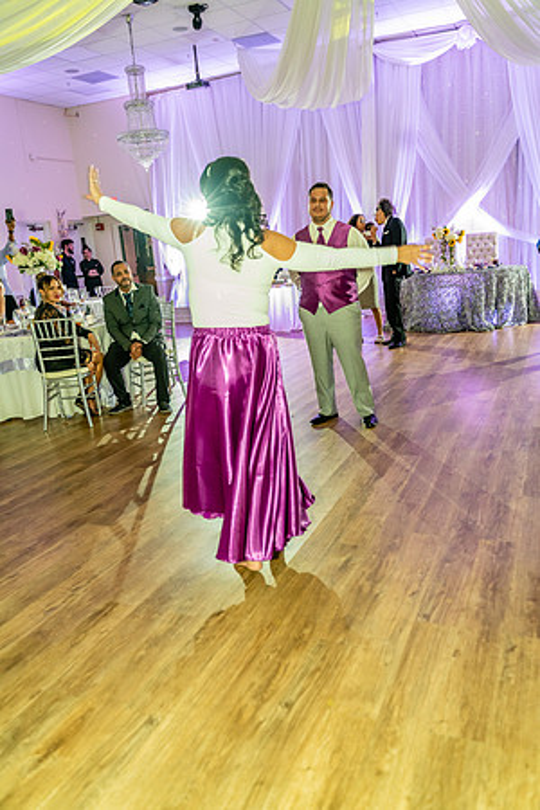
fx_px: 630
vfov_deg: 65.5
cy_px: 405
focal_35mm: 28
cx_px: 270
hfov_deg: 46.4
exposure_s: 1/125
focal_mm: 28
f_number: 3.2
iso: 3200
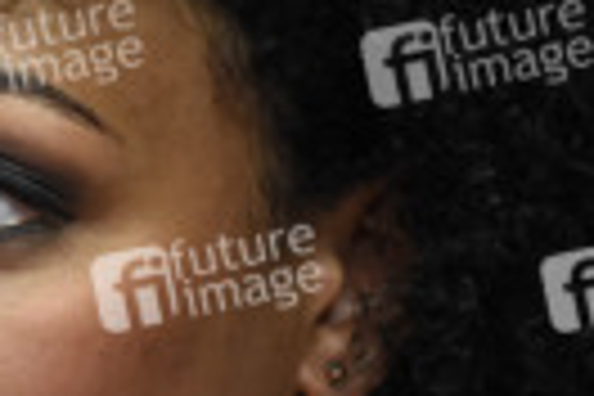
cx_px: -362
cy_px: 166
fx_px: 13062
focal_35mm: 792
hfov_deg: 2.6
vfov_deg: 1.7
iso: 1250
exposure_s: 1/200
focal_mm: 155
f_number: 3.2
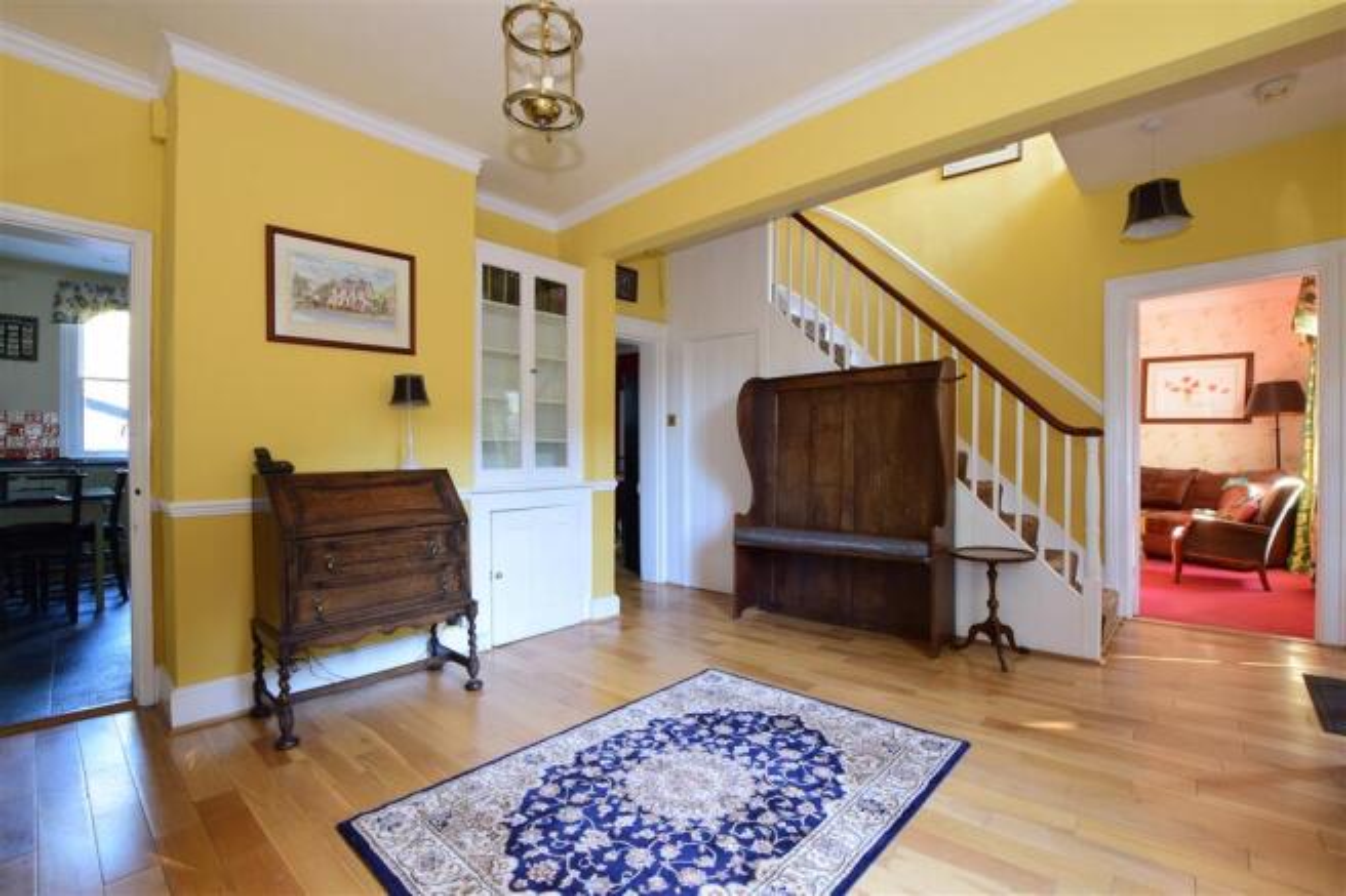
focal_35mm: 15
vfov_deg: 77.3
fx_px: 561
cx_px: 673
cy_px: 448
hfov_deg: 100.4
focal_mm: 10
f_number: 13
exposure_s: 1/1.3
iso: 400
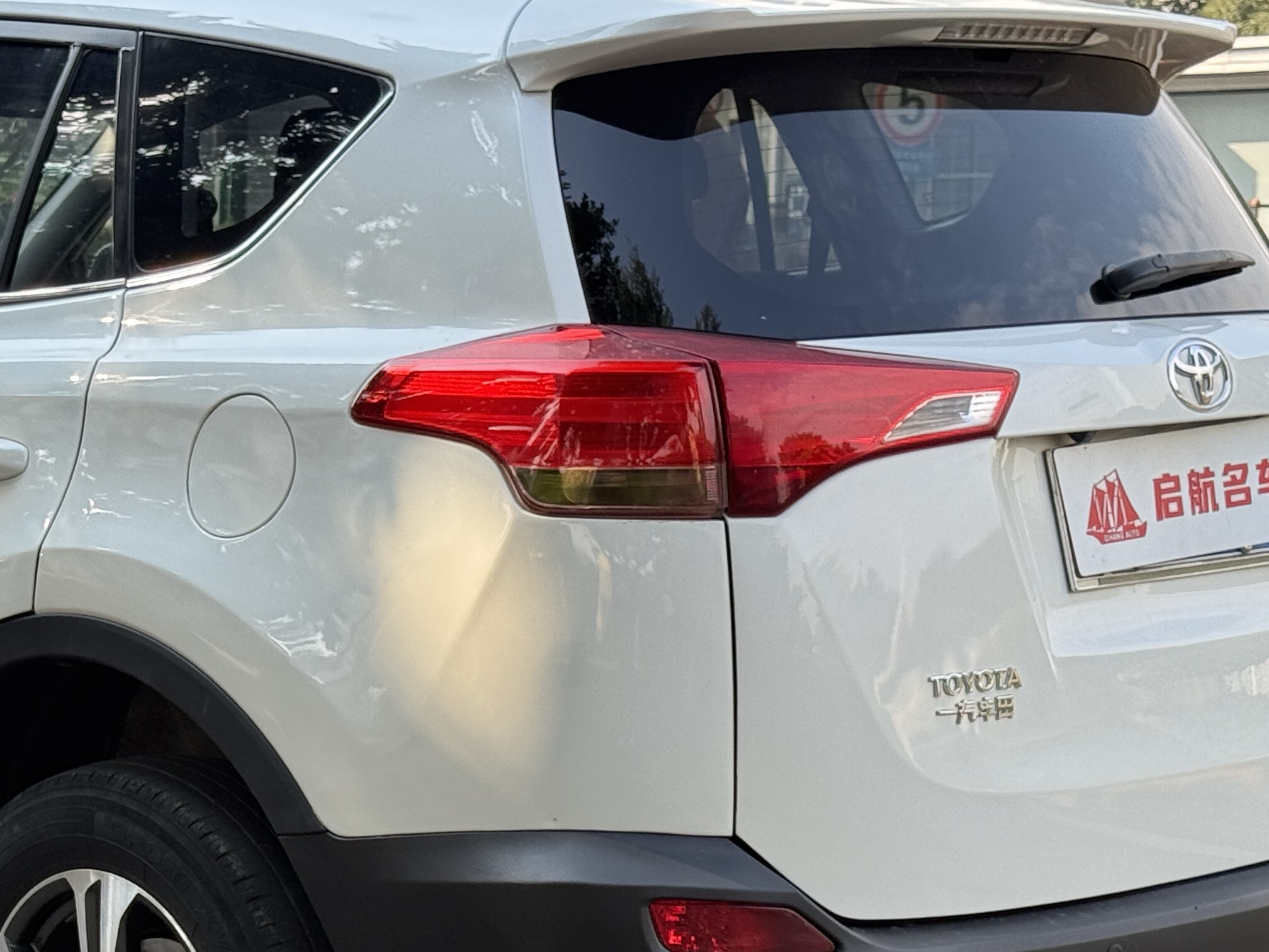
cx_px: 225
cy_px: 706
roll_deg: -0.3
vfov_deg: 15.3
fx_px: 3519
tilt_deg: -7.2
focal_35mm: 96
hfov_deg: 20.2
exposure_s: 1/652
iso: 64
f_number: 1.78
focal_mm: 6.76
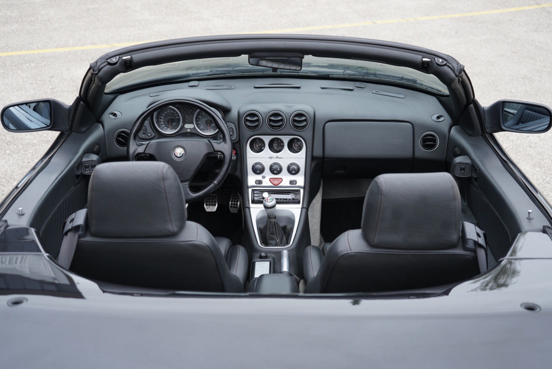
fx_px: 706
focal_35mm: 46
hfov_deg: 42.7
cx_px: 276
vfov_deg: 29.3
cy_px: 184
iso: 100
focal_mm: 46
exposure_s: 1/160
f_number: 4.5
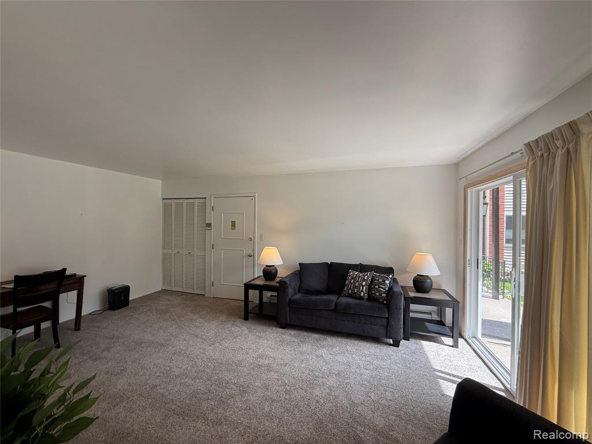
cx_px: 296
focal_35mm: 14
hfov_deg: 102.1
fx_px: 239
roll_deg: -1.2
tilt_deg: -0.8
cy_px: 222
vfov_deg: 85.7
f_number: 2.2
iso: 64
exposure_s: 1/120
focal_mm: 2.22
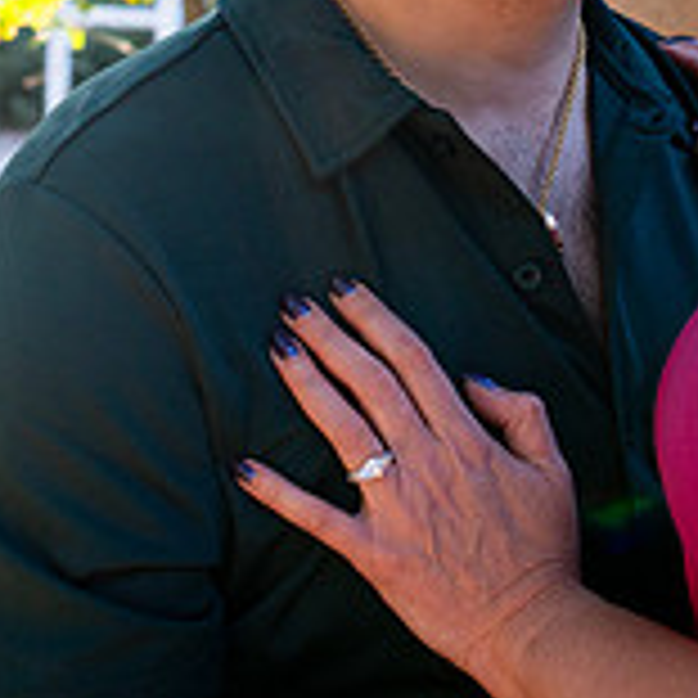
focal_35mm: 111
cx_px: 284
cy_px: -52
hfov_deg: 15.7
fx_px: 2532
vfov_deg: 15.3
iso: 640
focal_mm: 35
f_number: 4.5
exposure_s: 1/200
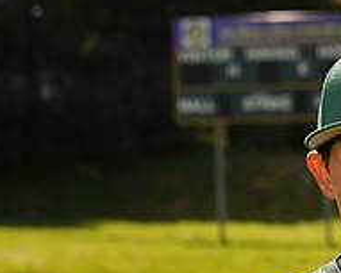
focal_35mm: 285
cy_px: 355
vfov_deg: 5.4
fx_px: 2878
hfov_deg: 6.8
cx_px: 278
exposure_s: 1/160
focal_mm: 100
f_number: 9
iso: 80
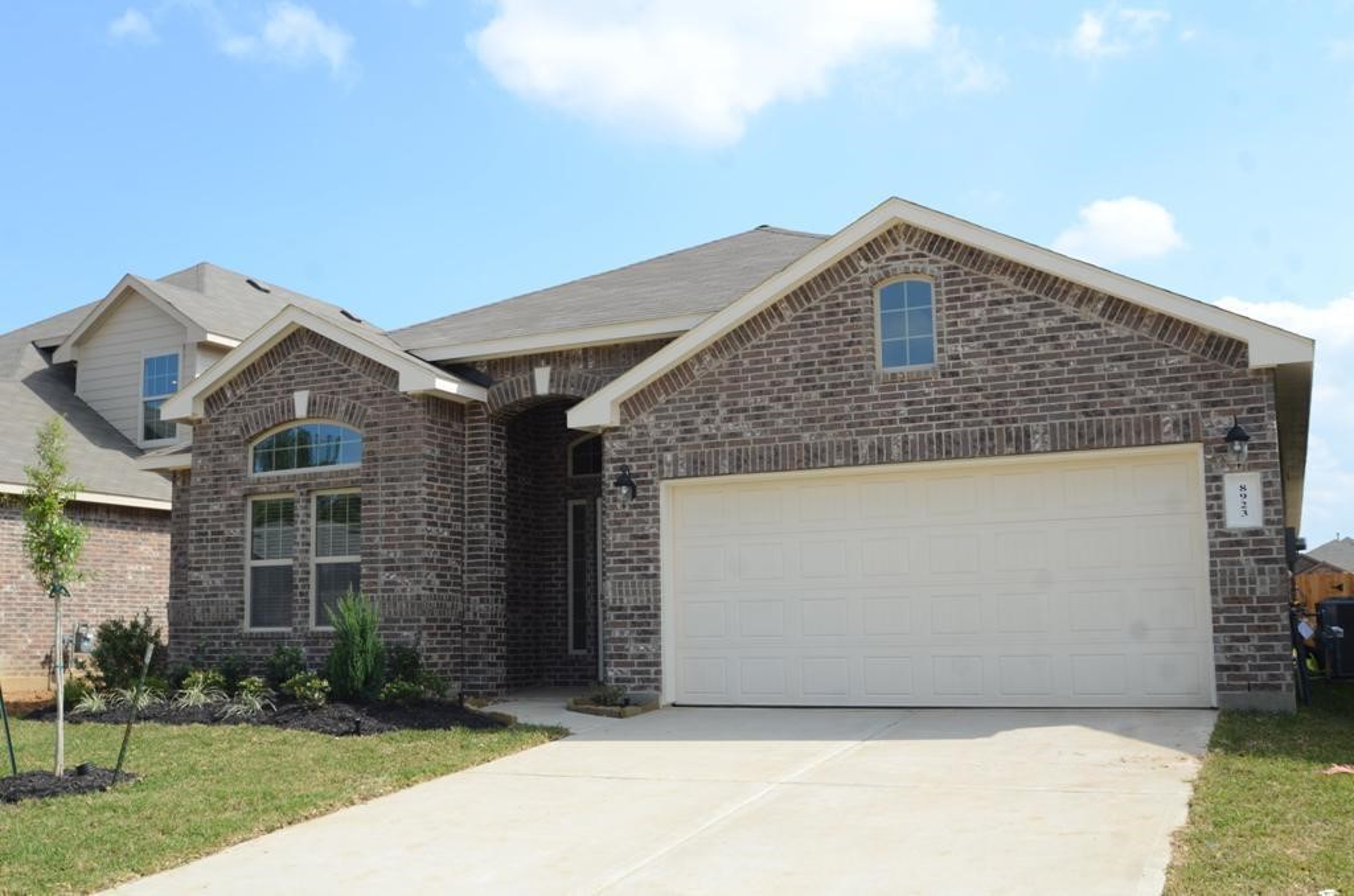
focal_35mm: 36
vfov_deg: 36.7
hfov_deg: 53.2
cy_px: 448
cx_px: 677
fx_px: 1351
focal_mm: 24
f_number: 7.1
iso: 100
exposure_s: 1/200
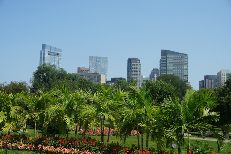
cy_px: 77
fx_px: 295
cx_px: 116
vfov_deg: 29.3
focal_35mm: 46
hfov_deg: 42.7
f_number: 11
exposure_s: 1/125
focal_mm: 31
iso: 100
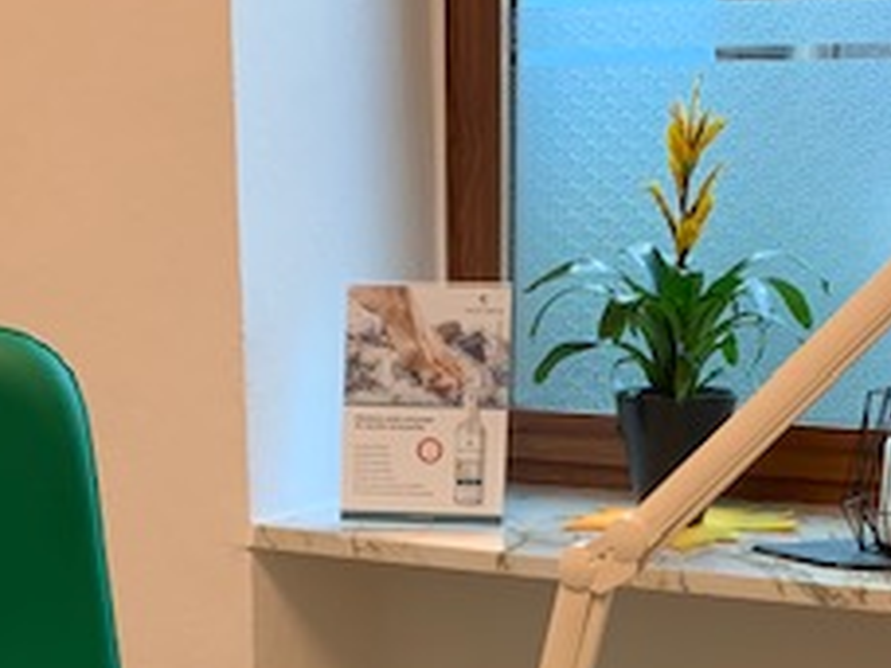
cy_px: 852
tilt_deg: -18.3
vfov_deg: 18.8
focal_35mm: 73
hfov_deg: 26.6
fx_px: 1879
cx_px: 528
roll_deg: +0.6
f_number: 1.8
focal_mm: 4.25
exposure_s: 1/78
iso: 80
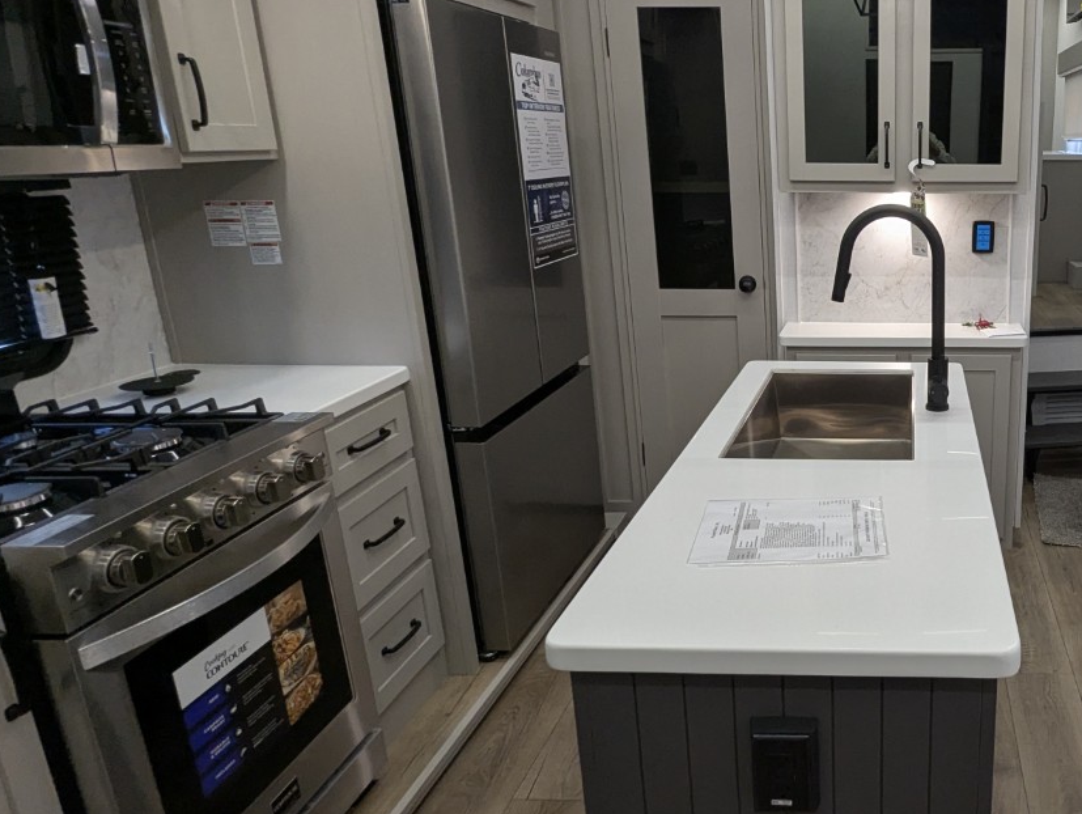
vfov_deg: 51.4
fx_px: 845
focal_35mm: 27
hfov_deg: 59.1
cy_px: 385
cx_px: 897
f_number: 2.2
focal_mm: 2.35
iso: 240
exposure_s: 1/101
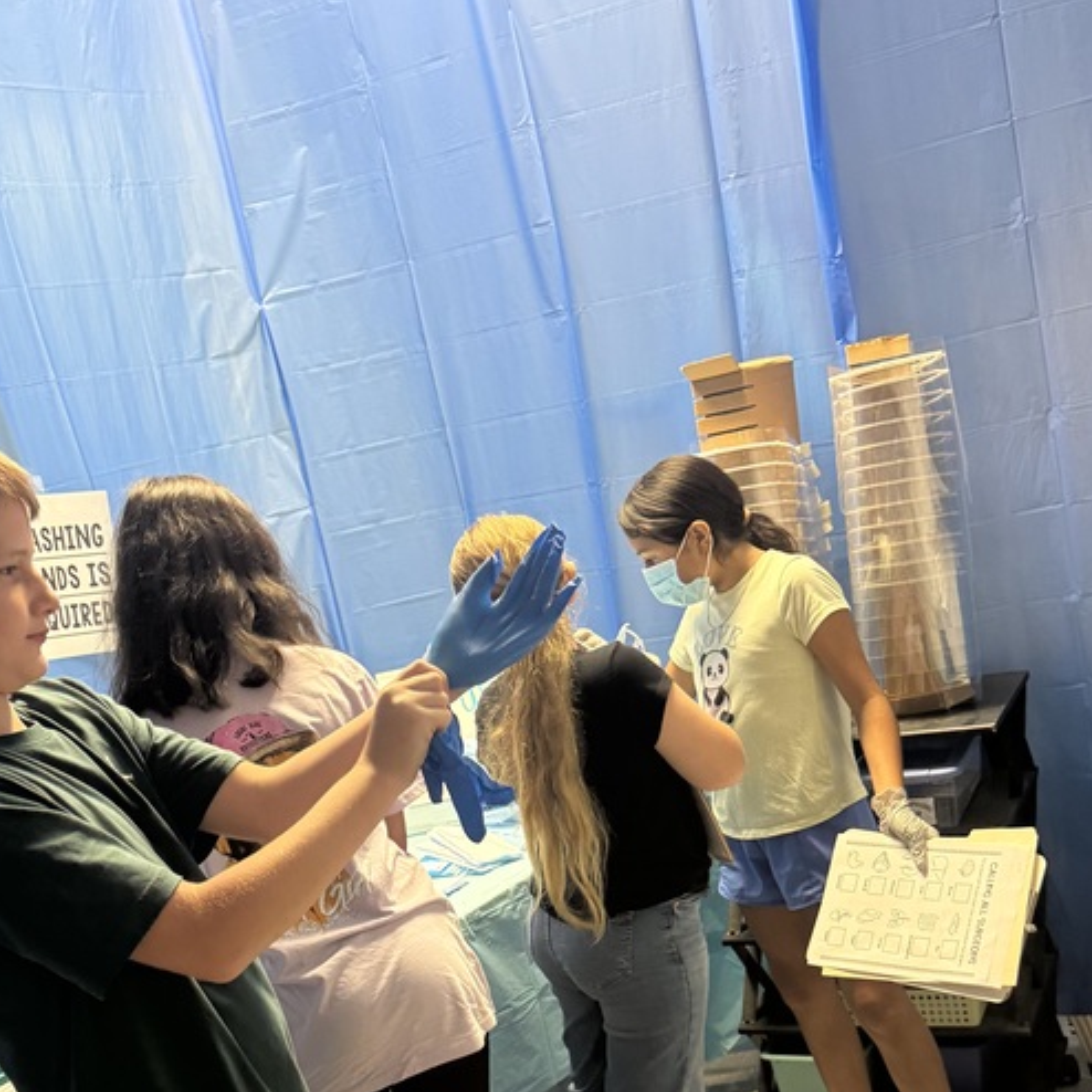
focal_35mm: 44
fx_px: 1570
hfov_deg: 38.2
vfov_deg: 37.0
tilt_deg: -14.1
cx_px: 460
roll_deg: +12.7
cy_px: 880
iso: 400
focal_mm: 6.76
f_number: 1.78
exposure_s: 1/60
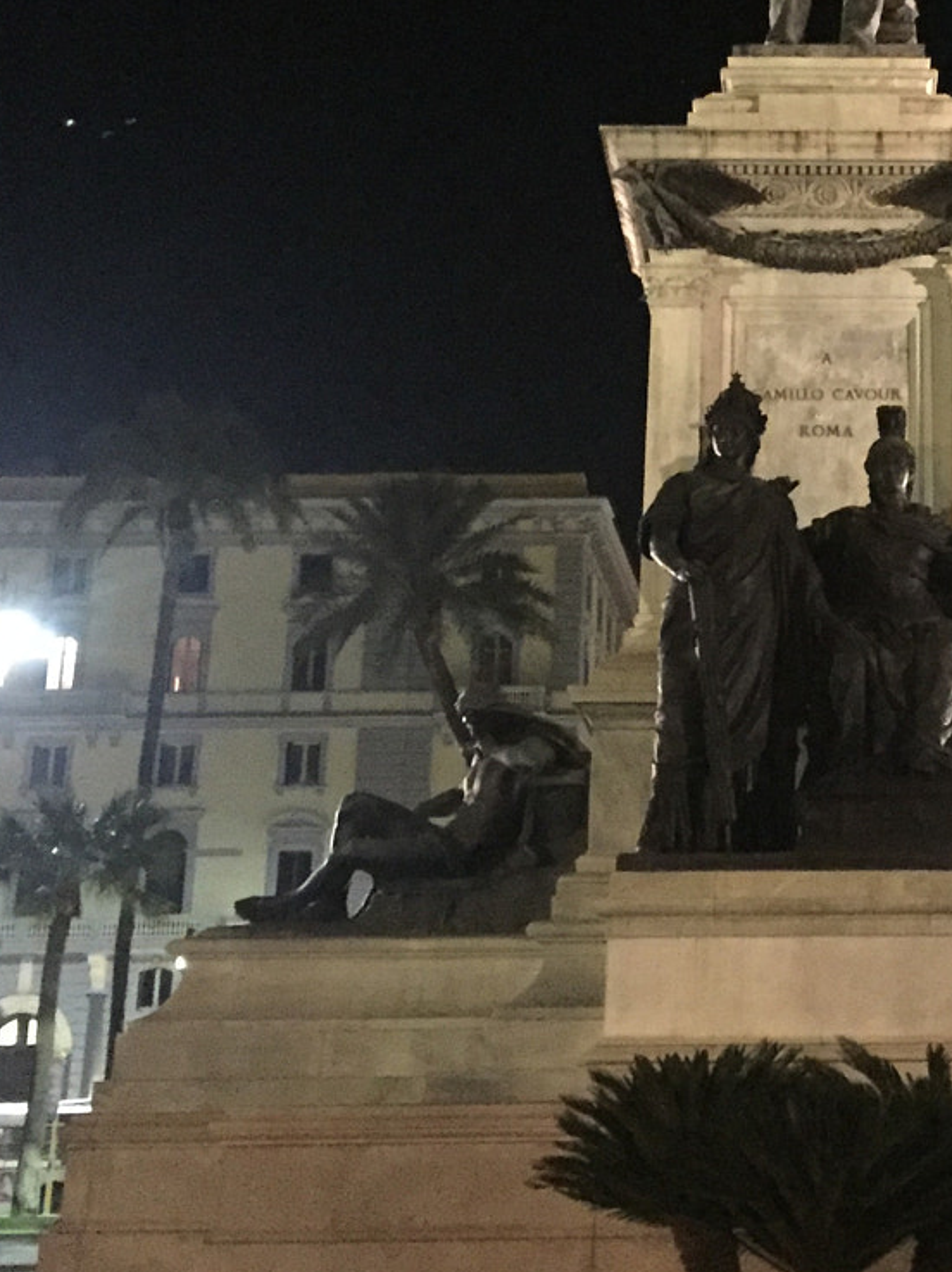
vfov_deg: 30.4
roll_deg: -0.7
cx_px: 885
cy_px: 373
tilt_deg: +17.7
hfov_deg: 22.6
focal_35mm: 63
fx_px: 2312
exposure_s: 1/17
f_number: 2.2
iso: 1250
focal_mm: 4.15
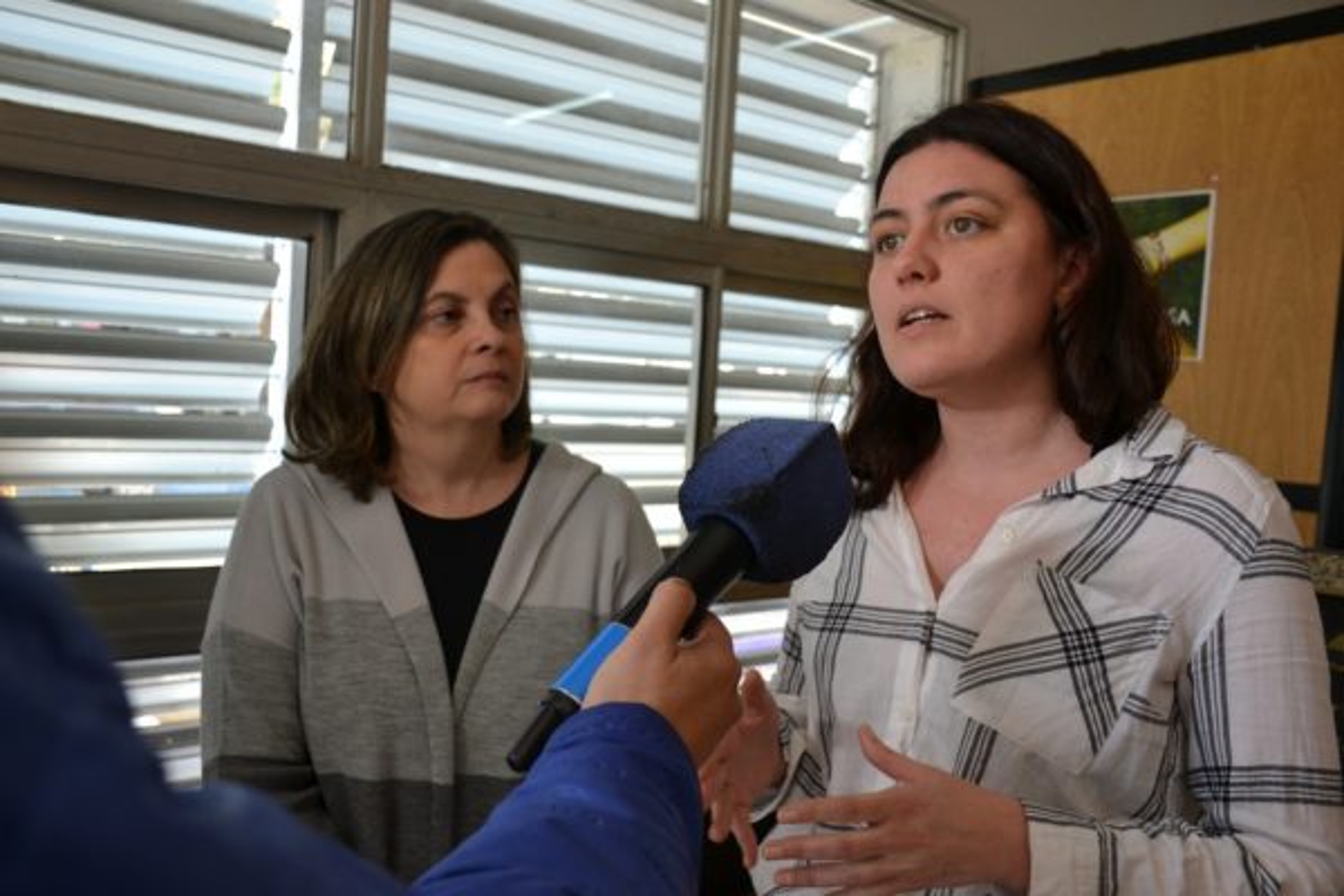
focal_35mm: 33
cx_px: 672
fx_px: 1232
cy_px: 448
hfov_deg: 57.2
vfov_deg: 40.0
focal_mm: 22
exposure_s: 1/100
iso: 400
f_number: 5
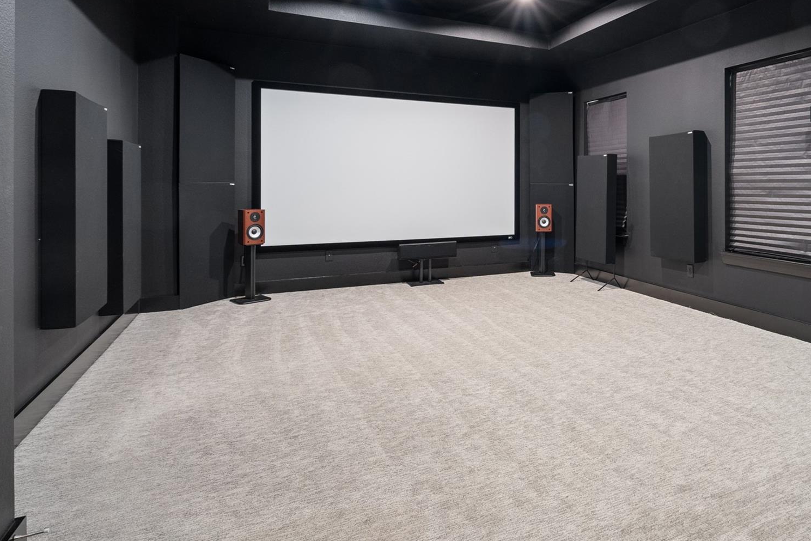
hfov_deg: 76.3
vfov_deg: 56.5
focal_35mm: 22
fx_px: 496
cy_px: 201
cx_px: 534
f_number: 7.1
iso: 800
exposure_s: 1/1.25
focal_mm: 16
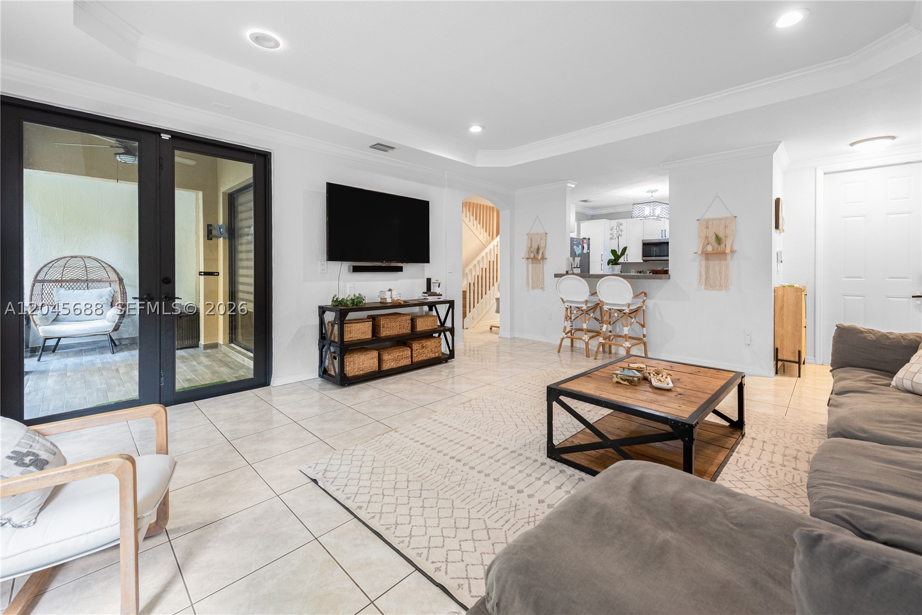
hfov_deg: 104.2
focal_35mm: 14
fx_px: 359
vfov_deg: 81.2
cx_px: 461
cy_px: 308
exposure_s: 1/13
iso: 1000
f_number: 7.1
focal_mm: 14
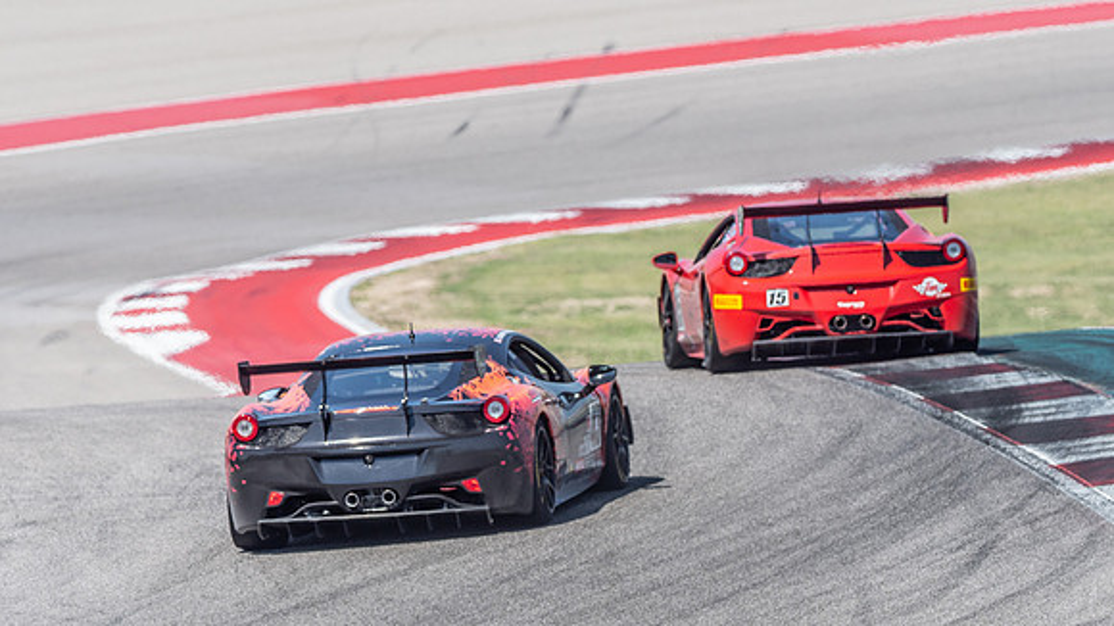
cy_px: 379
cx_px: 557
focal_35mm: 655
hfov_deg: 3.3
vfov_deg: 1.9
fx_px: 19338
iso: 200
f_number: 5.6
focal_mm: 300
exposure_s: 1/1250
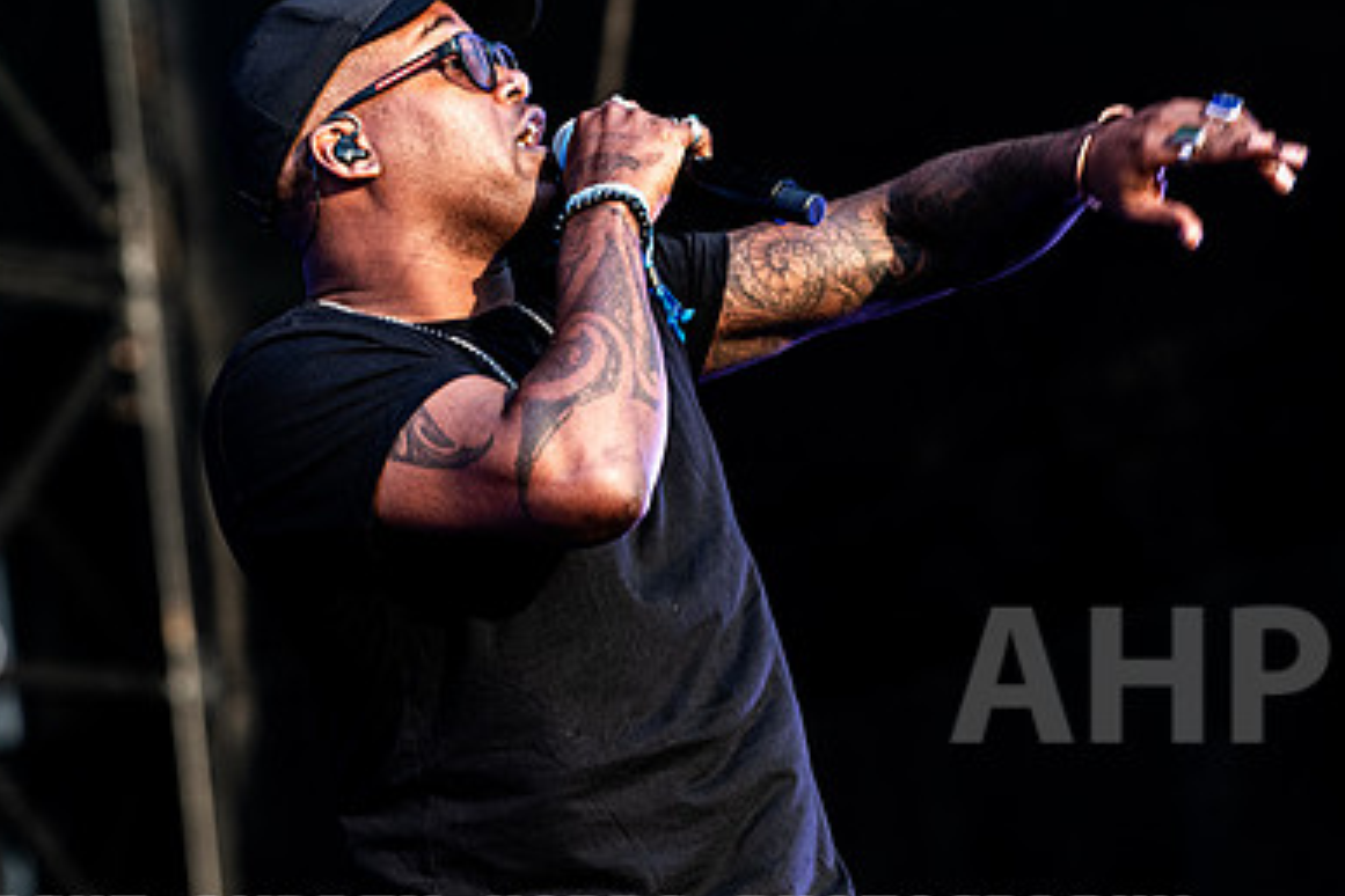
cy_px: 300
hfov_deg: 6.9
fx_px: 11207
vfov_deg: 4.6
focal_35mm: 300
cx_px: 483
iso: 400
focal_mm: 200
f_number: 4.5
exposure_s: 1/250
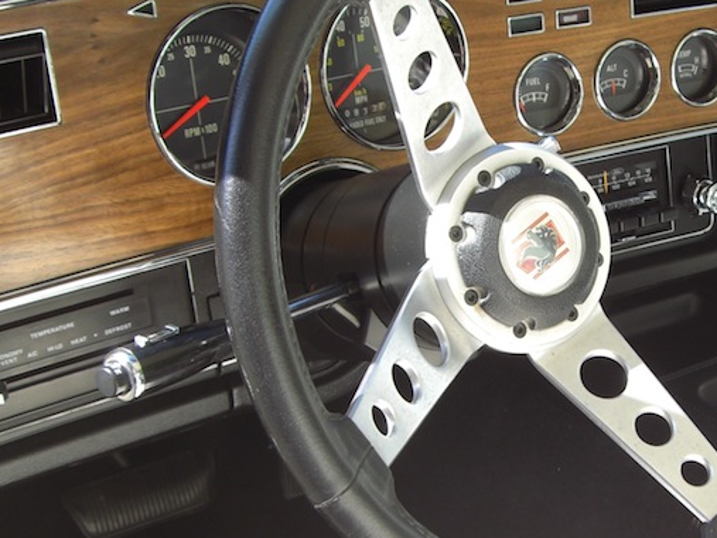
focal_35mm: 75
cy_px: 336
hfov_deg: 25.7
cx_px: 536
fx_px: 1553
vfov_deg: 19.6
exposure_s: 1/160
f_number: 2.7
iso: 64
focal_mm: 6.2
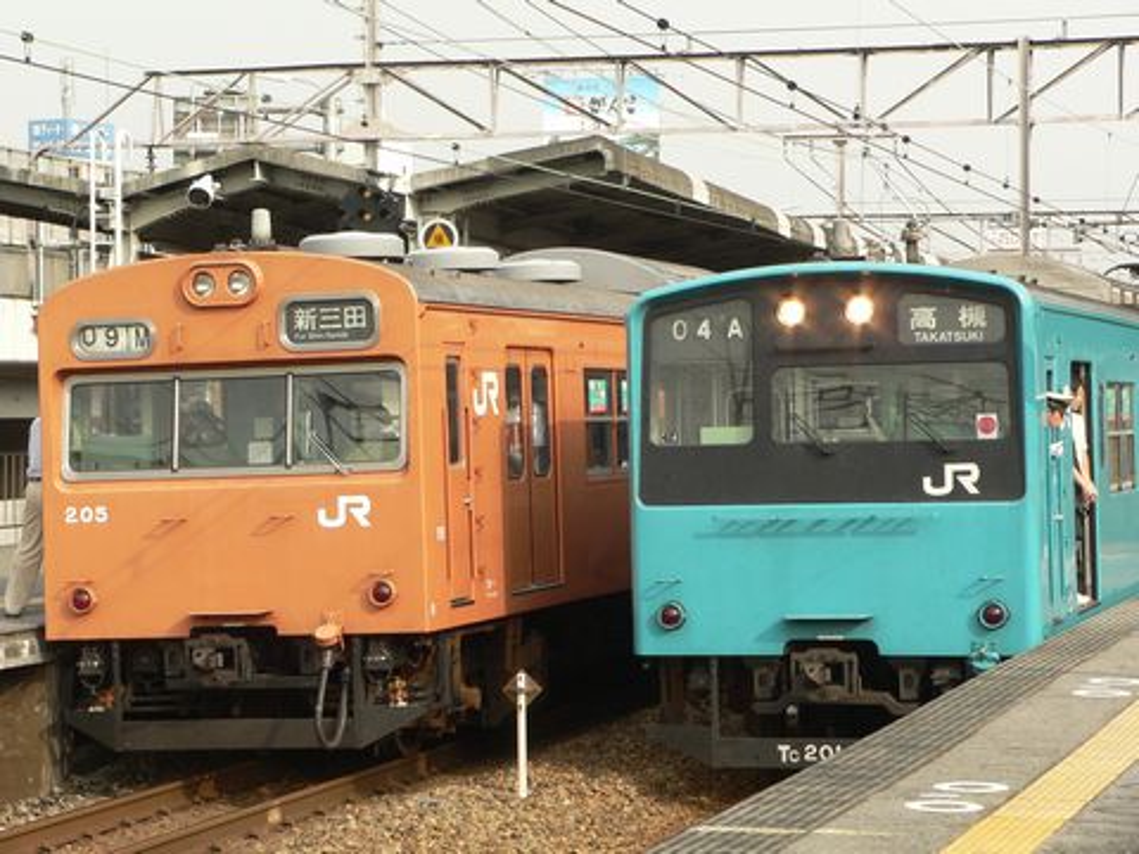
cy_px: 427
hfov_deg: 21.3
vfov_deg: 16.1
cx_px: 570
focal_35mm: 92
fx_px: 3027
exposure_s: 1/320
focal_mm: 12.1
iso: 100
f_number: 4
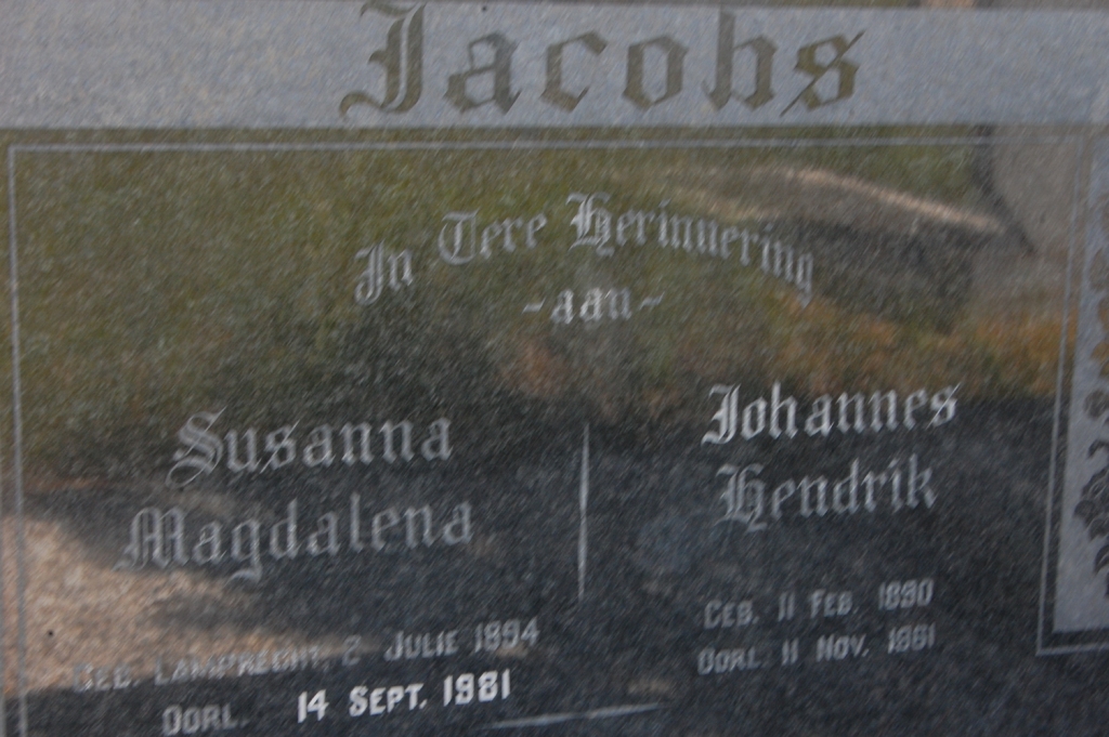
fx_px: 2309
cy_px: 368
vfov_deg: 18.2
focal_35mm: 75
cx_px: 554
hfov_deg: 27.0
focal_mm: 50
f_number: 18
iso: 500
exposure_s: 1/30
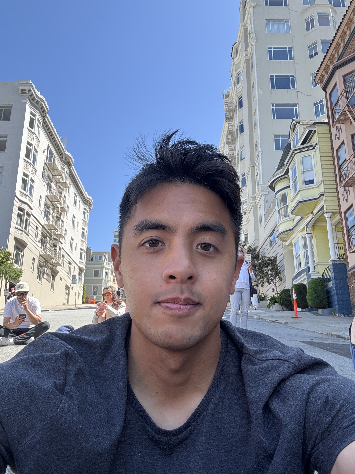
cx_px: 178
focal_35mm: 30
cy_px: 237
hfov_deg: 46.8
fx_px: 410
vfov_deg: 60.0
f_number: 1.9
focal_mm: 2.69
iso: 25
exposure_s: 1/209
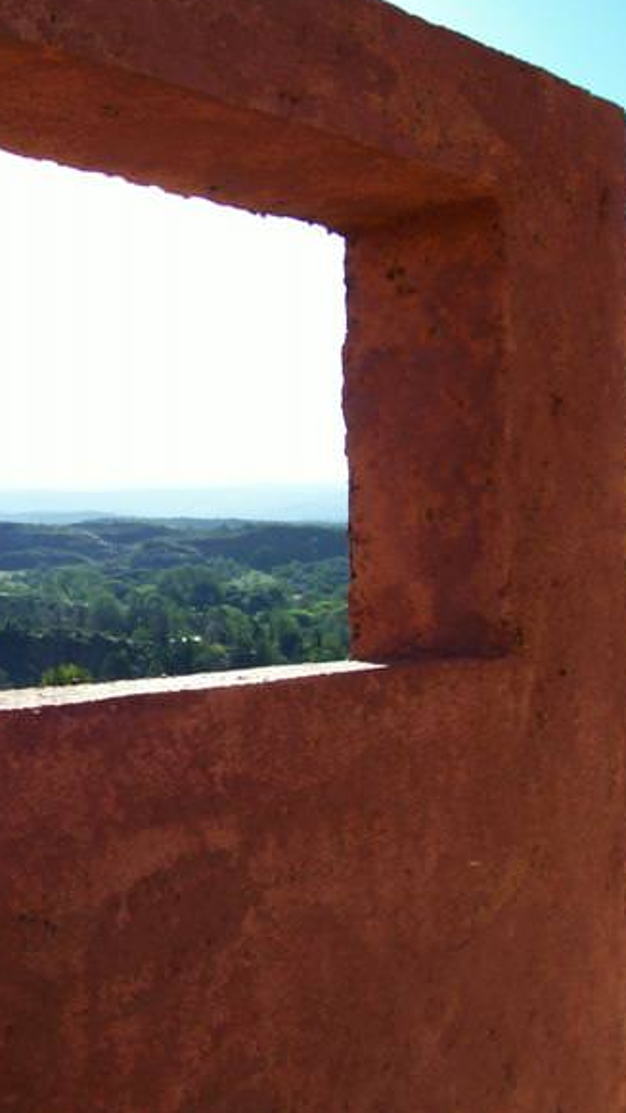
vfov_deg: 40.6
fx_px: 1504
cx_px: 11
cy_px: 546
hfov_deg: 22.7
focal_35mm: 51
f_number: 5.1
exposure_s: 1/326
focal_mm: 5.6
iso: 80
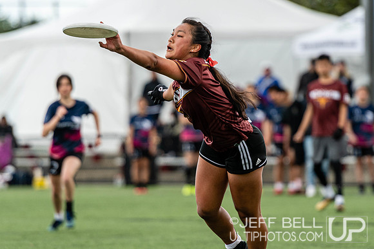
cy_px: 123
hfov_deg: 5.1
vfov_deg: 3.4
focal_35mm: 405
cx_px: 211
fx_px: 4204
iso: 320
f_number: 3.2
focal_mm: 200
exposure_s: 1/1250
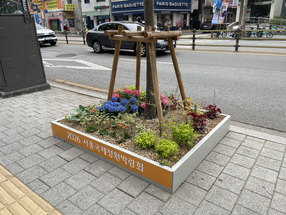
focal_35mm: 26
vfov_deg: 53.1
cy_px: 108
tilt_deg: -20.2
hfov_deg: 67.3
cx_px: 143
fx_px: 215
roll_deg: +1.1
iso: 32
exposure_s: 1/910
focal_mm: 4.2
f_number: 1.6
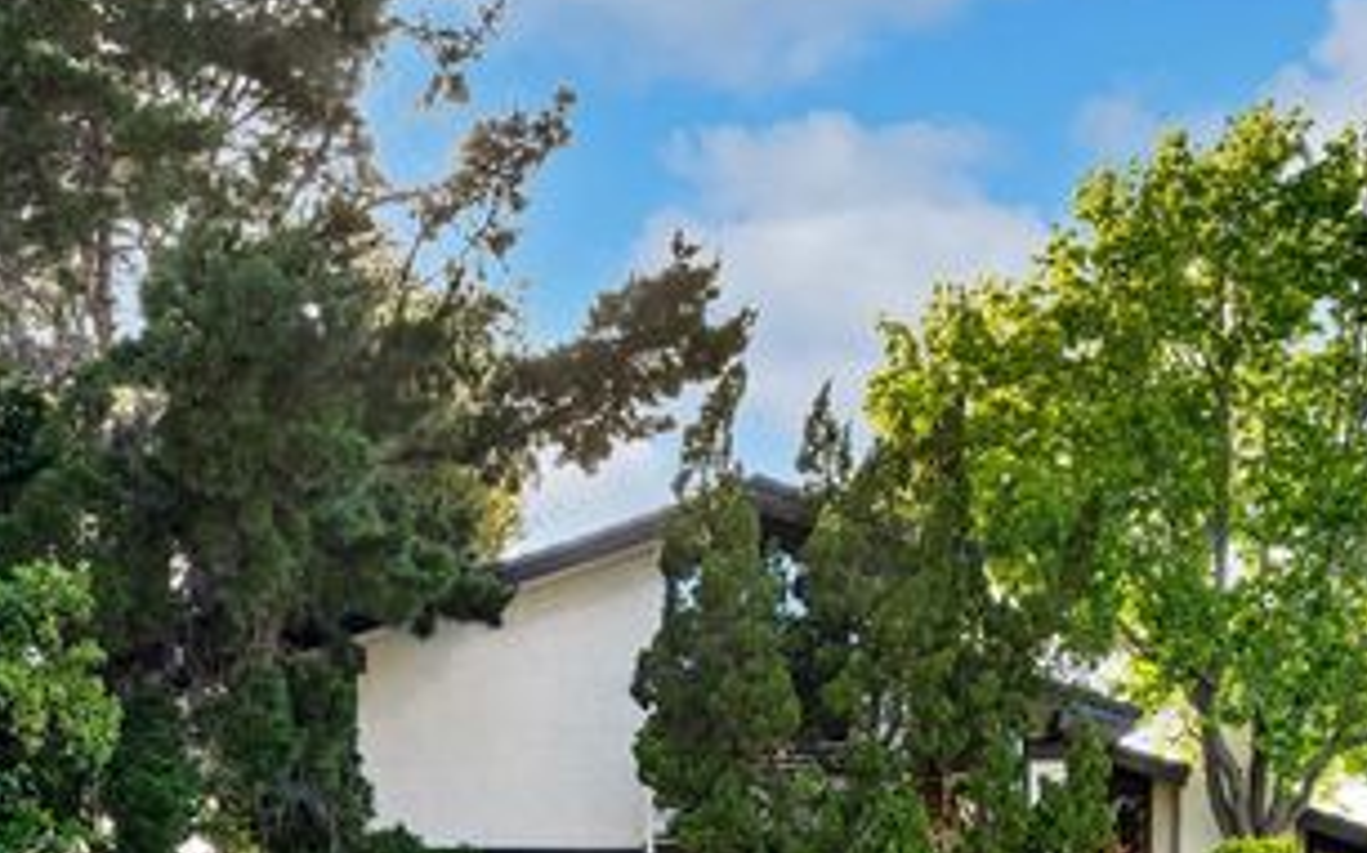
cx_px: 746
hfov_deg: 40.3
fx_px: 1862
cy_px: 605
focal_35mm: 50
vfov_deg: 25.6
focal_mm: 30
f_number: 11
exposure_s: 1/100
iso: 250
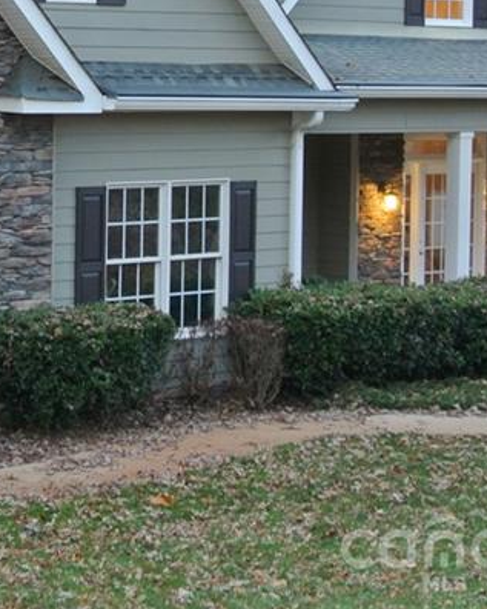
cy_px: 128
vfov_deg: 16.7
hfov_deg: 13.4
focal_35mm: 114
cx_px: 14
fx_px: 2053
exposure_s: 1/30
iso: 500
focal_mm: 17.5
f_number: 4.5
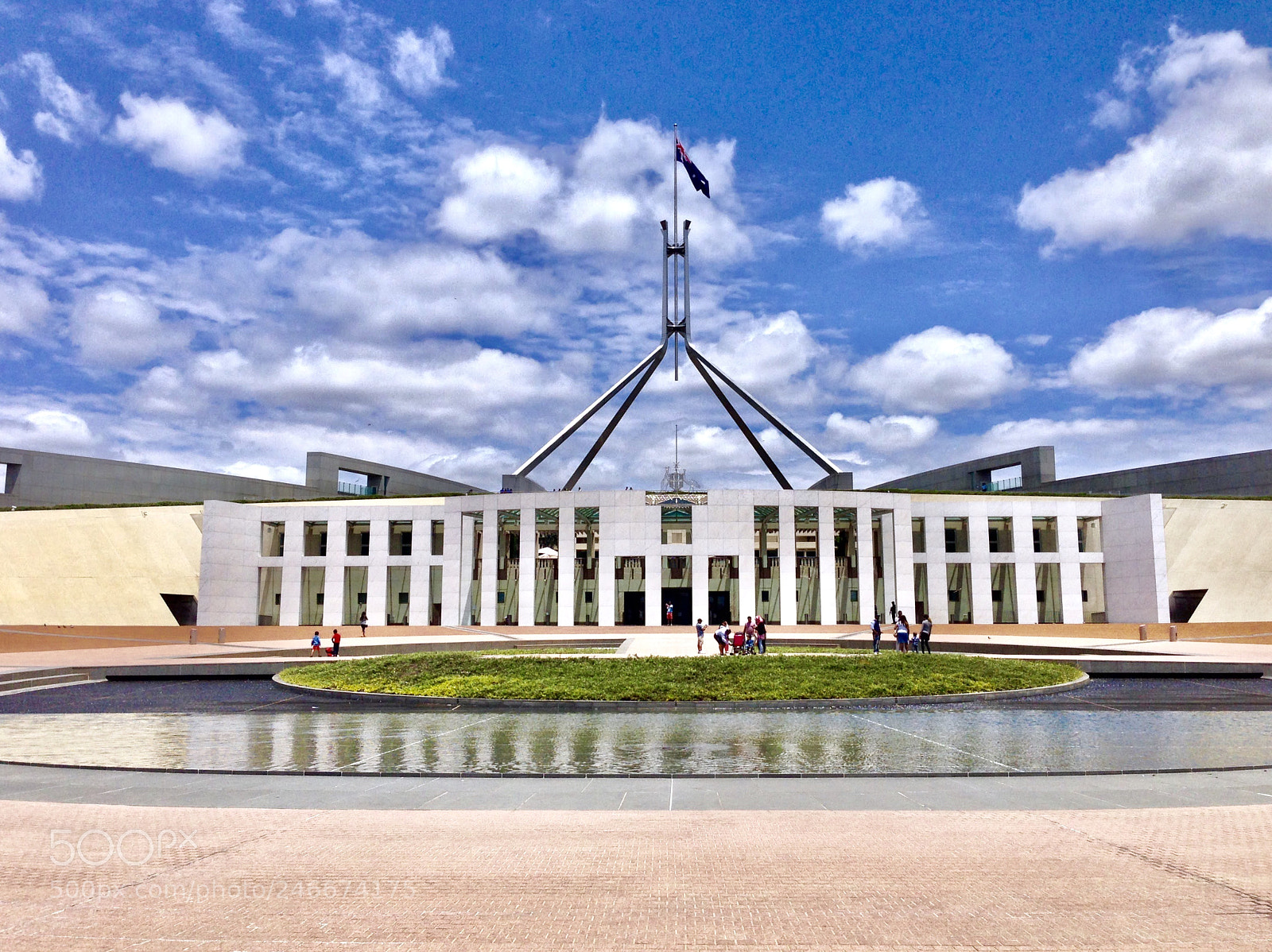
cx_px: 636
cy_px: 476
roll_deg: +0.5
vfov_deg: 42.9
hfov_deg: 55.4
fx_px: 1212
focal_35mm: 33
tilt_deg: +8.6
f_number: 2.4
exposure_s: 1/3623
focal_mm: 4.12
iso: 50
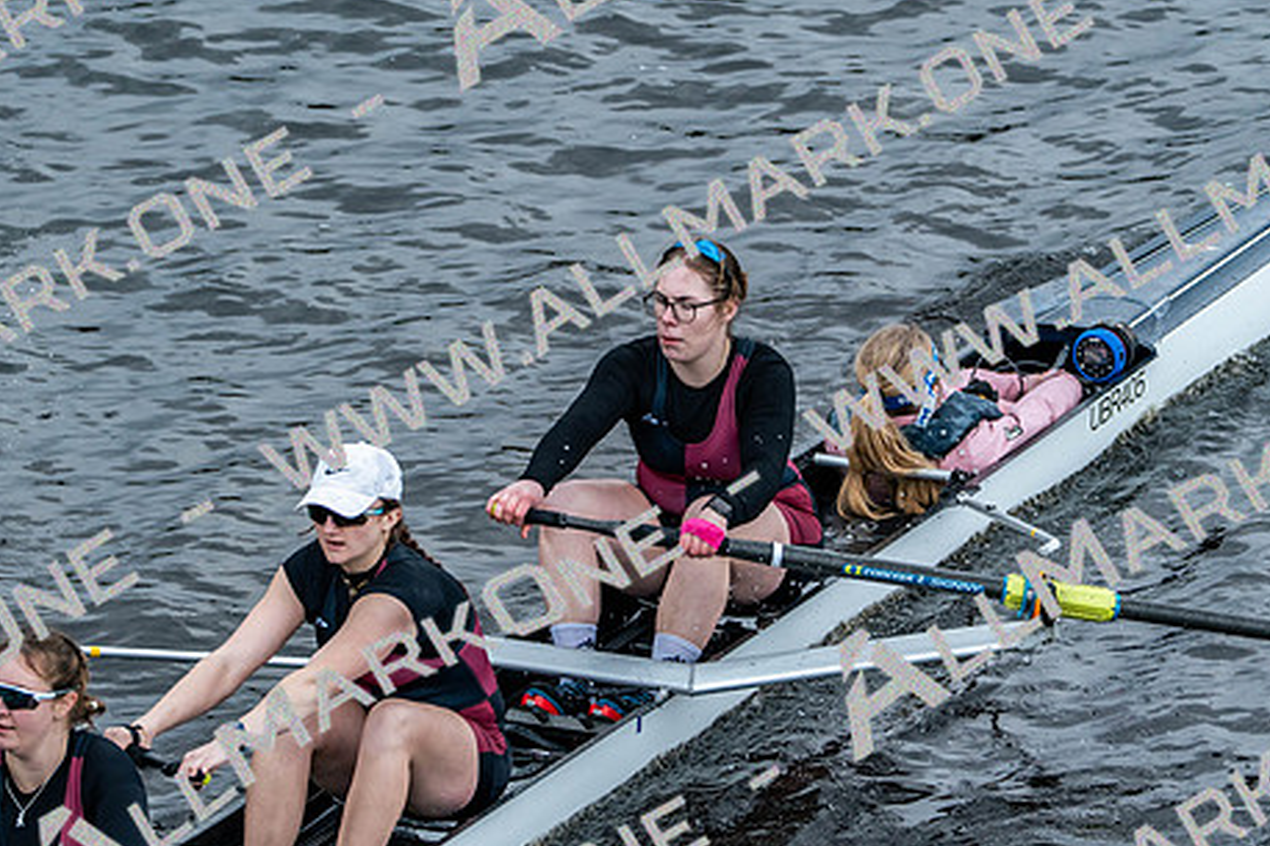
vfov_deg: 2.7
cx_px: 602
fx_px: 18055
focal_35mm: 512
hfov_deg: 4.0
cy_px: 498
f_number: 6.3
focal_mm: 404
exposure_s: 1/1000
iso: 2000
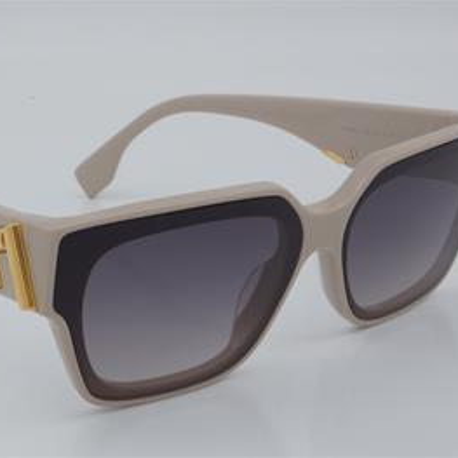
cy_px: 228
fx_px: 1452
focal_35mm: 97
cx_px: 160
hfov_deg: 17.9
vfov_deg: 17.9
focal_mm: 50
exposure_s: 1/4
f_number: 32
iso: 100
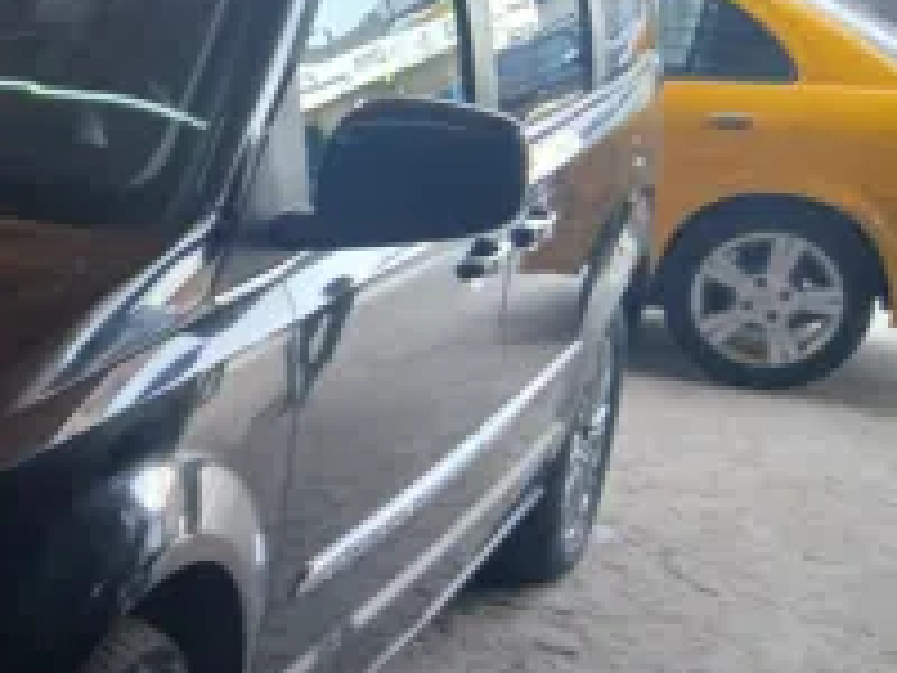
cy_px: 363
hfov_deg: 19.8
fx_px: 2151
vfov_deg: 17.8
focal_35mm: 83
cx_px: -520
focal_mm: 3.98
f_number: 1.8
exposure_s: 1/50
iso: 40
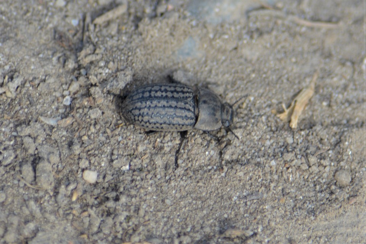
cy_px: 122
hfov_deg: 4.6
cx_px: 183
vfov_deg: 3.1
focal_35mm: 450
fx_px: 4575
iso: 100
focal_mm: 300
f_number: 8
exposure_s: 1/160
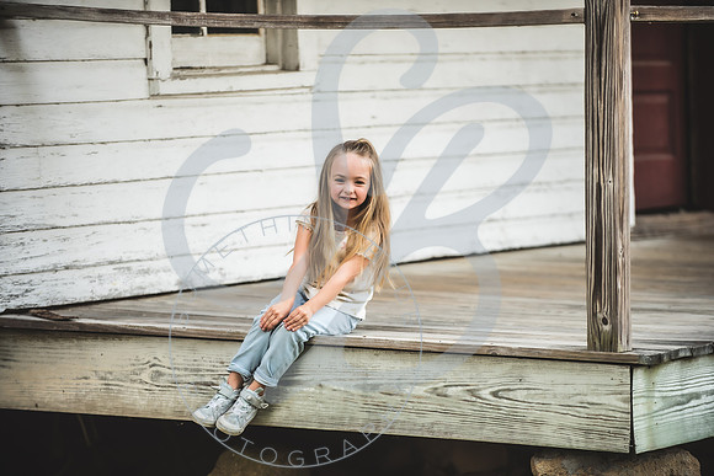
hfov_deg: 12.0
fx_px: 3410
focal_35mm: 172
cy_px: 238
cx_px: 357
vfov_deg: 8.0
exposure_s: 1/200
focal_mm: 170
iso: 250
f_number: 2.8
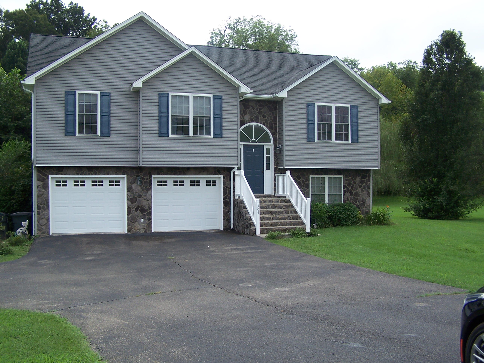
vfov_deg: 37.7
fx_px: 531
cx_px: 242
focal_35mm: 38
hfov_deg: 49.0
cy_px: 182
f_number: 2.8
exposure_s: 1/640
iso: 80
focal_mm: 6.3
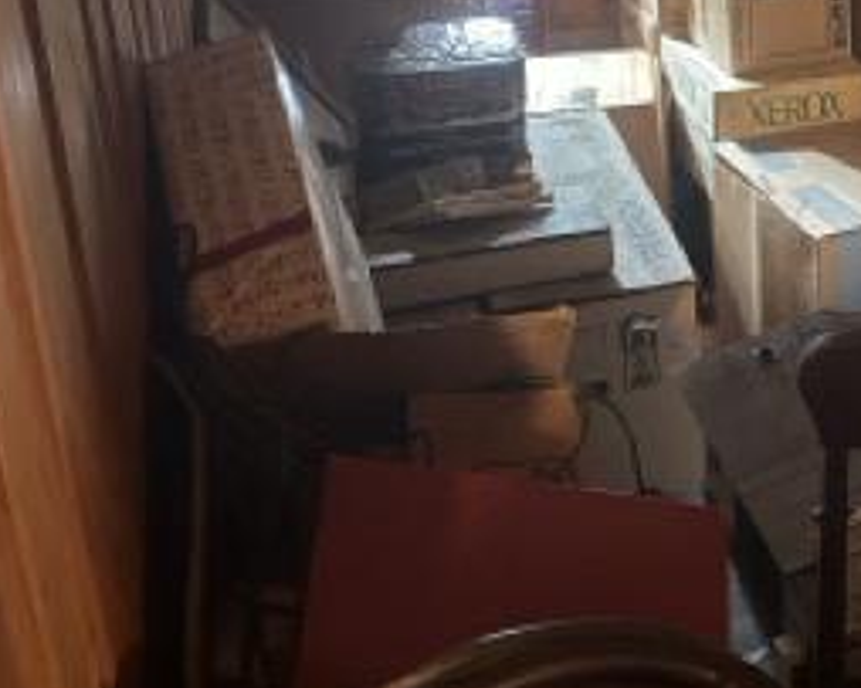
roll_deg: +2.1
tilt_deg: -20.2
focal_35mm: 59
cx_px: 769
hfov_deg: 30.6
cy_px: 92
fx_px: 1503
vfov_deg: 25.1
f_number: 1.78
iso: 1000
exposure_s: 1/15
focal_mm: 6.76
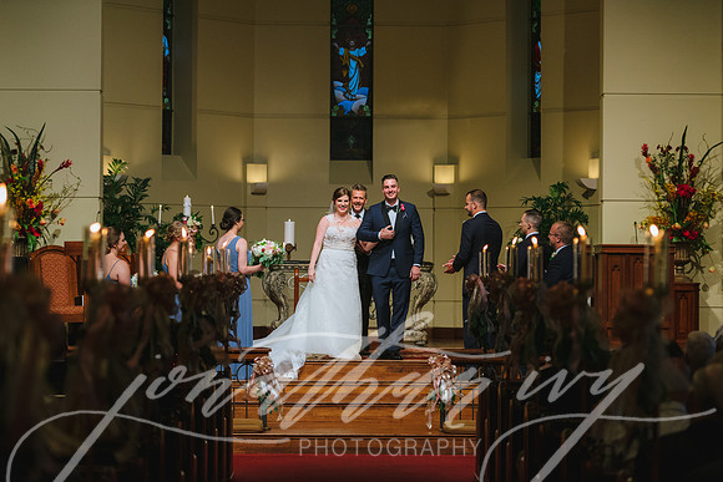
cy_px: 241
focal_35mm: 100
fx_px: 2009
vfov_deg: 13.7
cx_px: 362
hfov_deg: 20.4
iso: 1600
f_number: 2.8
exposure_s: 1/250
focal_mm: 100
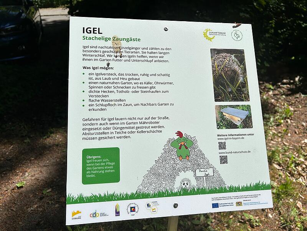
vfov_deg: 53.1
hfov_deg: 67.3
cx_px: 154
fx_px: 231
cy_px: 116
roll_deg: -1.5
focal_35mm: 26
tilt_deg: -26.0
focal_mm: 5.7
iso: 50
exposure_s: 1/5076
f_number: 1.5
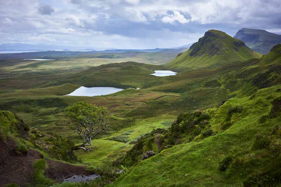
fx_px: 273
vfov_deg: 37.9
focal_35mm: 35
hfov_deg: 54.4
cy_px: 94
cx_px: 140
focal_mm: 35
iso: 100
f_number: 2.8
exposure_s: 1/640
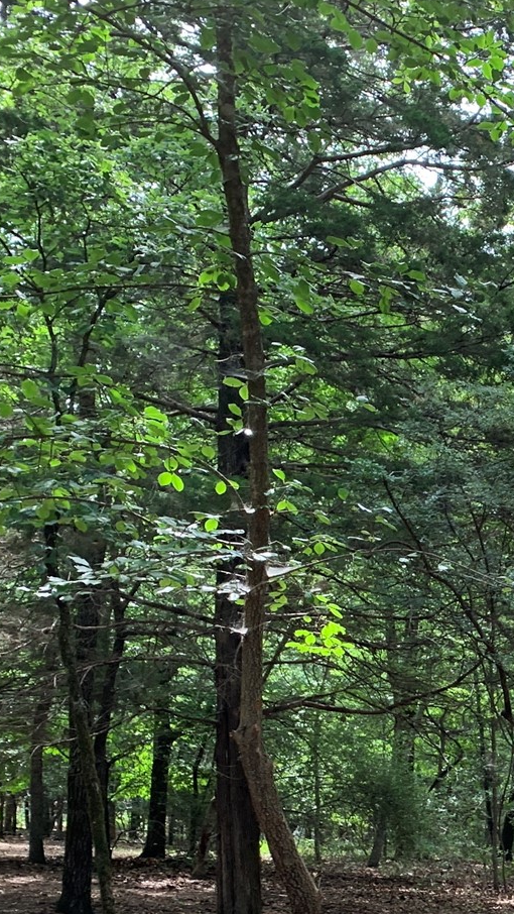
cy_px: 754
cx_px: 729
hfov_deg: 17.3
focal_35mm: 64
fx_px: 1550
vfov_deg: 31.8
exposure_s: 1/122
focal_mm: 4.25
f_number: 1.8
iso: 32
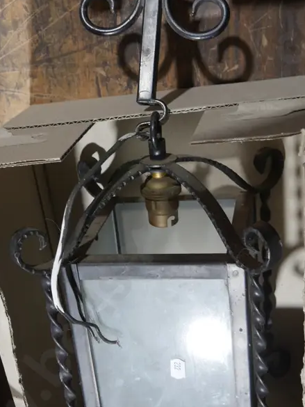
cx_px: 158
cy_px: 225
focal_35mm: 56
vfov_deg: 34.3
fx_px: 658
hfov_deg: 26.1
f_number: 3.6
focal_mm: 16
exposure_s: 1/60
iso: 400
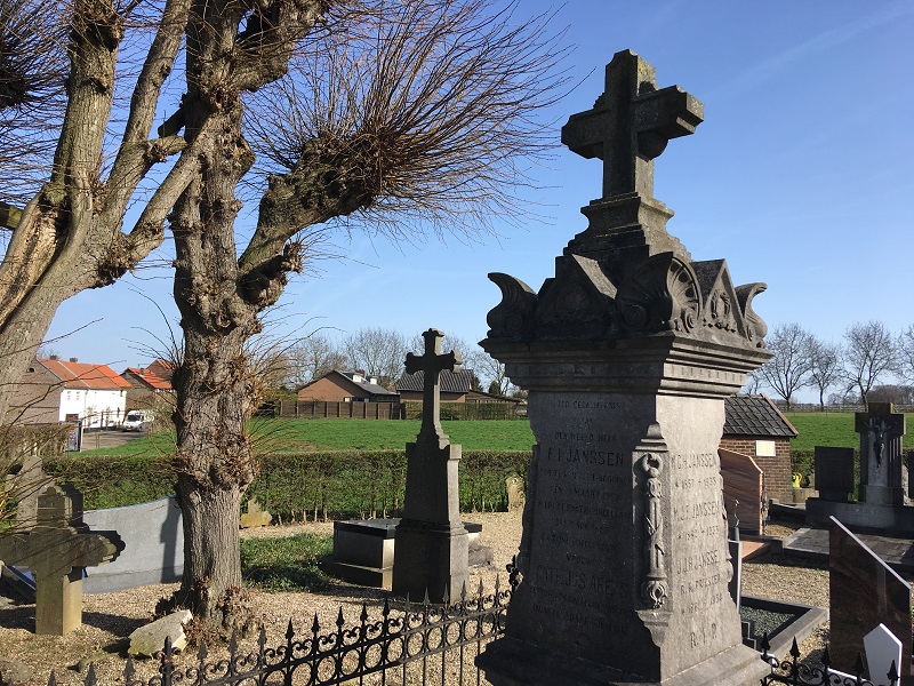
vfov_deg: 48.2
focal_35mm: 29
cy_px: 343
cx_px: 457
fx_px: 766
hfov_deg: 61.7
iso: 25
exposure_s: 1/1054
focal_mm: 4.15
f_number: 2.2
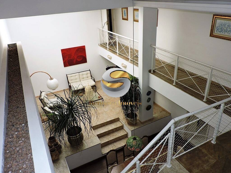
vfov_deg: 49.7
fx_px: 187
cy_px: 86
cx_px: 116
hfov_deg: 63.4
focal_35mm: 28
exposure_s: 1/80
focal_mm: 5
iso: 100
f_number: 3.1
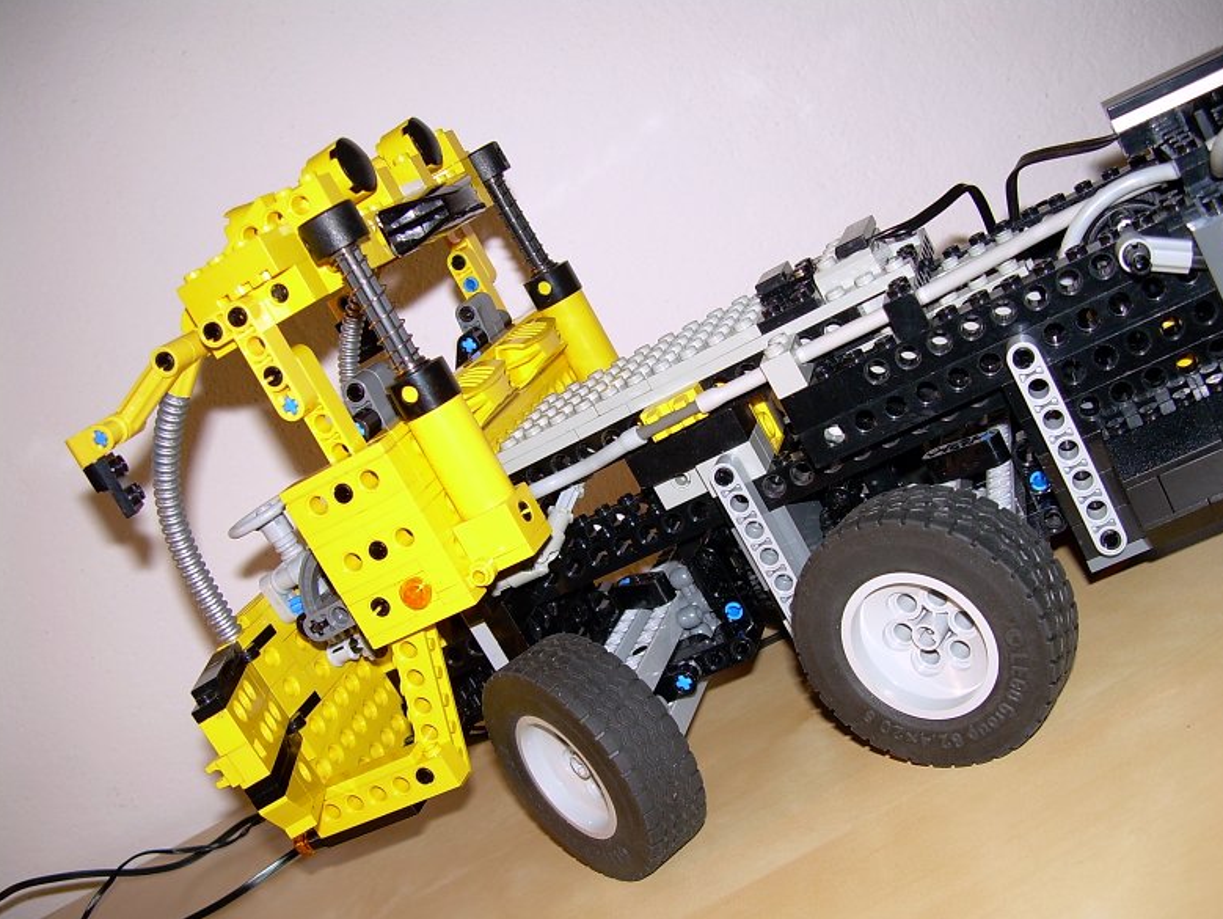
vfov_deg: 36.8
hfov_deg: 47.8
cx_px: 619
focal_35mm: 39
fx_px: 1379
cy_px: 462
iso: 50
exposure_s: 1/60
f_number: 2.8
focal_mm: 6.3
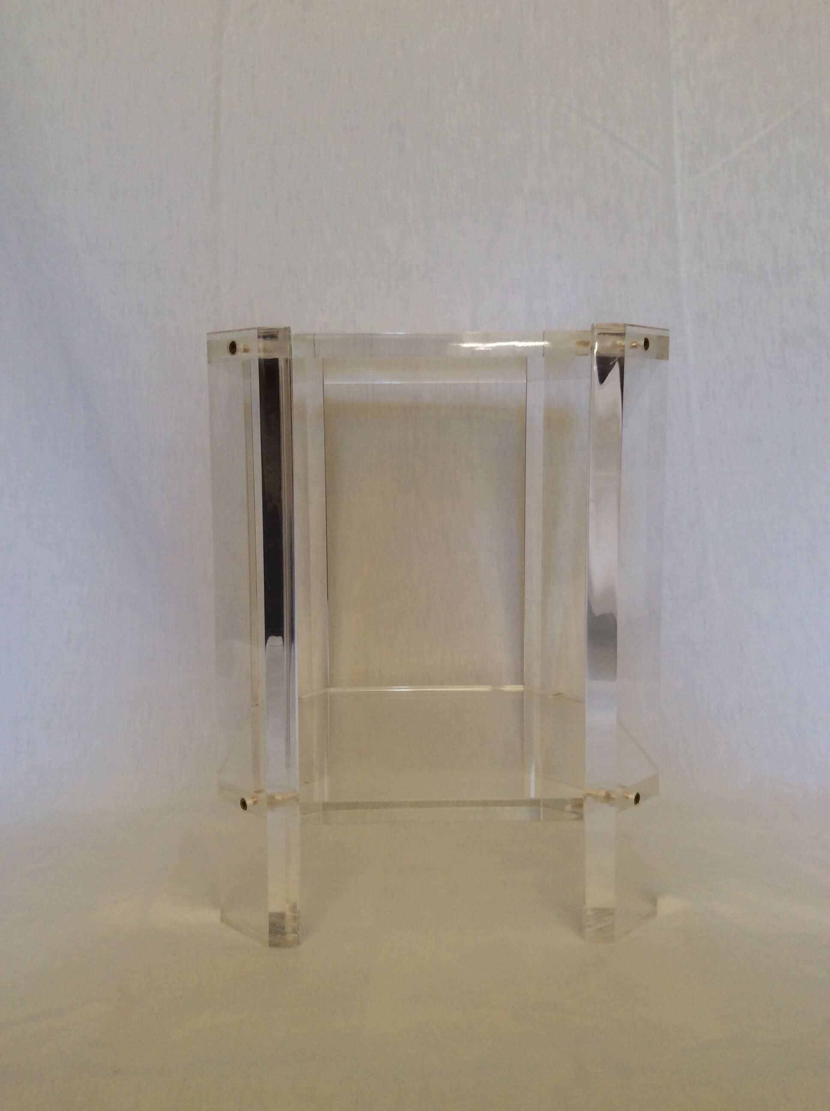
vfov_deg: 56.9
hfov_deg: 44.1
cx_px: 415
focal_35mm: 32
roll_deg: +1.0
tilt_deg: -5.7
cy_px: 556
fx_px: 1026
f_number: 2.4
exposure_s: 1/50
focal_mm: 3.3
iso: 40
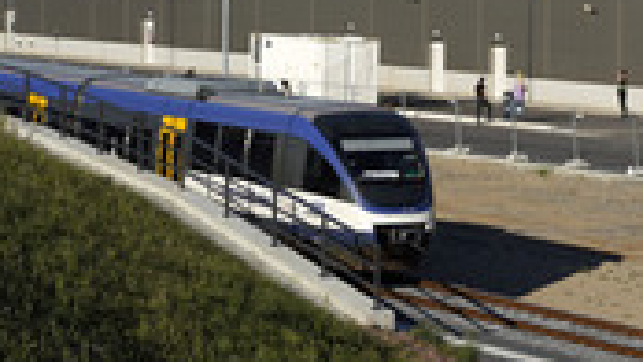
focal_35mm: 204
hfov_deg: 10.5
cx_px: 612
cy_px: -151
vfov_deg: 5.9
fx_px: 3479
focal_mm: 75
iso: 100
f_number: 9
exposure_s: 1/400
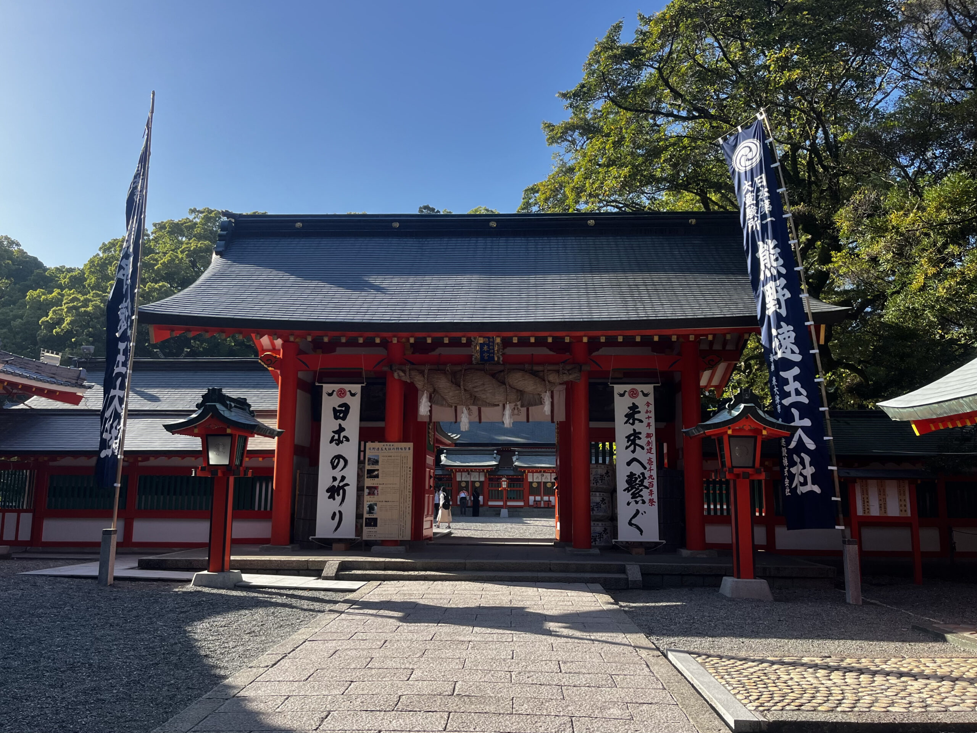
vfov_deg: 53.1
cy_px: 366
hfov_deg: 67.3
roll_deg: +1.3
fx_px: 734
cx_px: 488
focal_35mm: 26
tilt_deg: +8.7
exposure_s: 1/1672
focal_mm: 5.1
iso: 50
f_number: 1.6
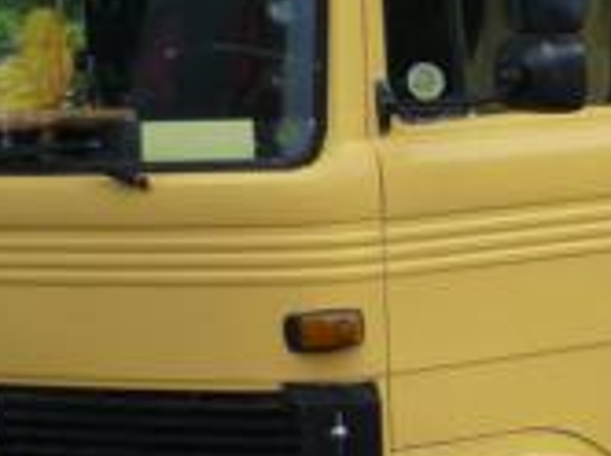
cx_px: 744
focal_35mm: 246
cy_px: 103
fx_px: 4336
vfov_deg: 6.0
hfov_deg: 8.0
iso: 160
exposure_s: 1/320
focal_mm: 9
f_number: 4.4
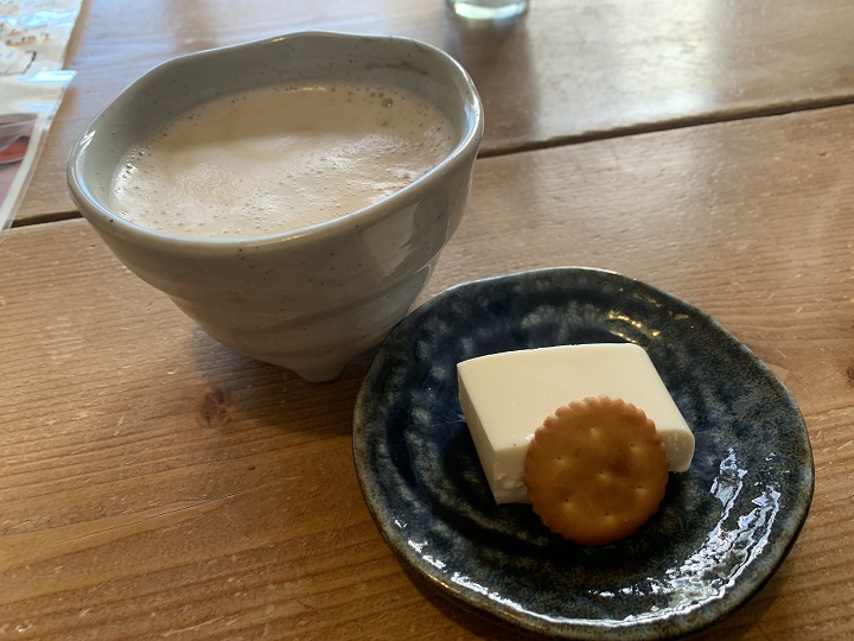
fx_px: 641
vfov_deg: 53.1
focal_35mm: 26
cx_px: 427
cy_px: 320
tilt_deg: -46.1
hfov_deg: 67.3
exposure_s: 1/105
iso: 100
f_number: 1.8
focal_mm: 4.25
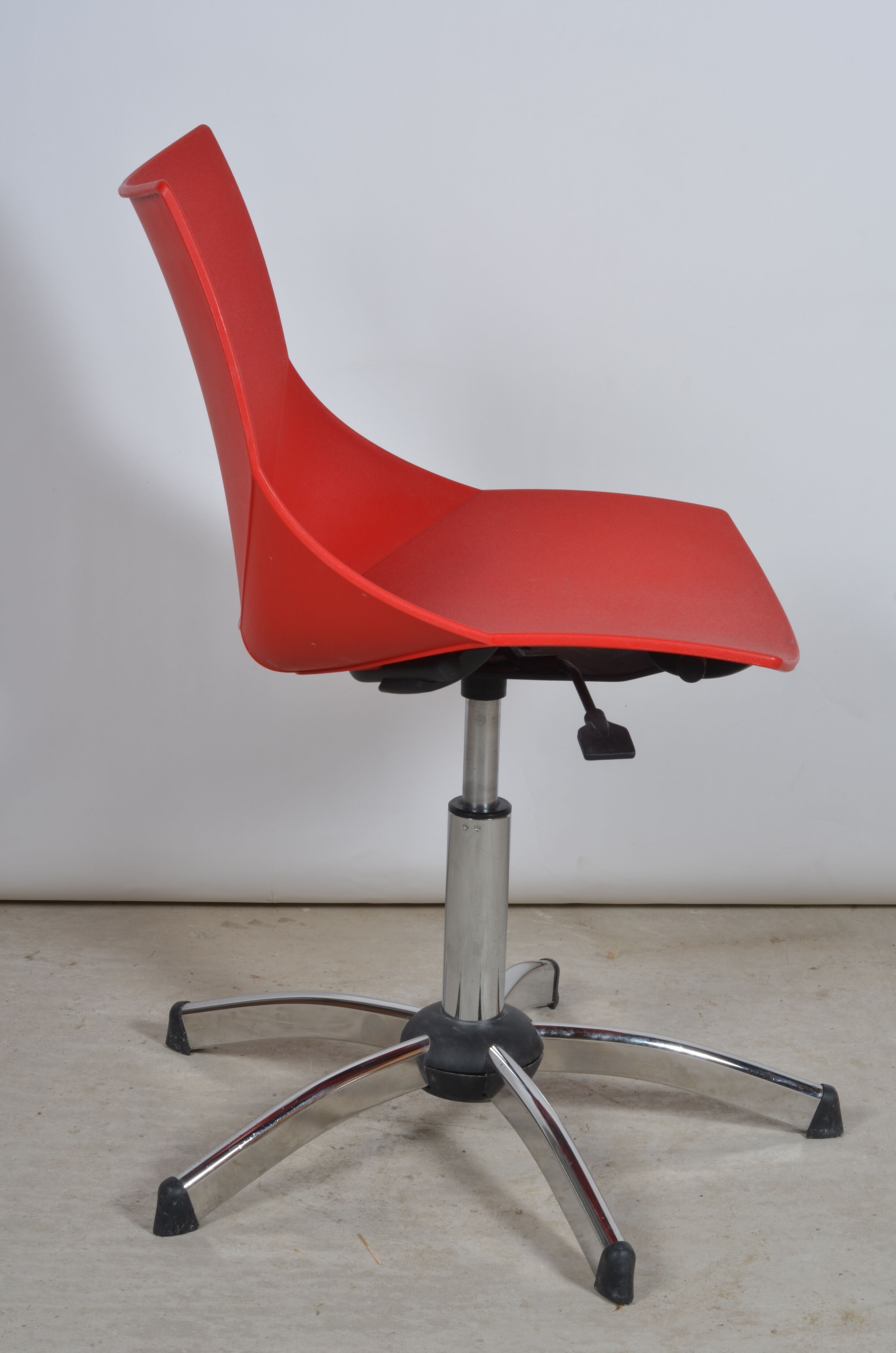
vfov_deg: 27.0
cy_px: 676
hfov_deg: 18.1
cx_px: 448
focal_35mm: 75
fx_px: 2812
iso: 100
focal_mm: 50
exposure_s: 1/125
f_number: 14
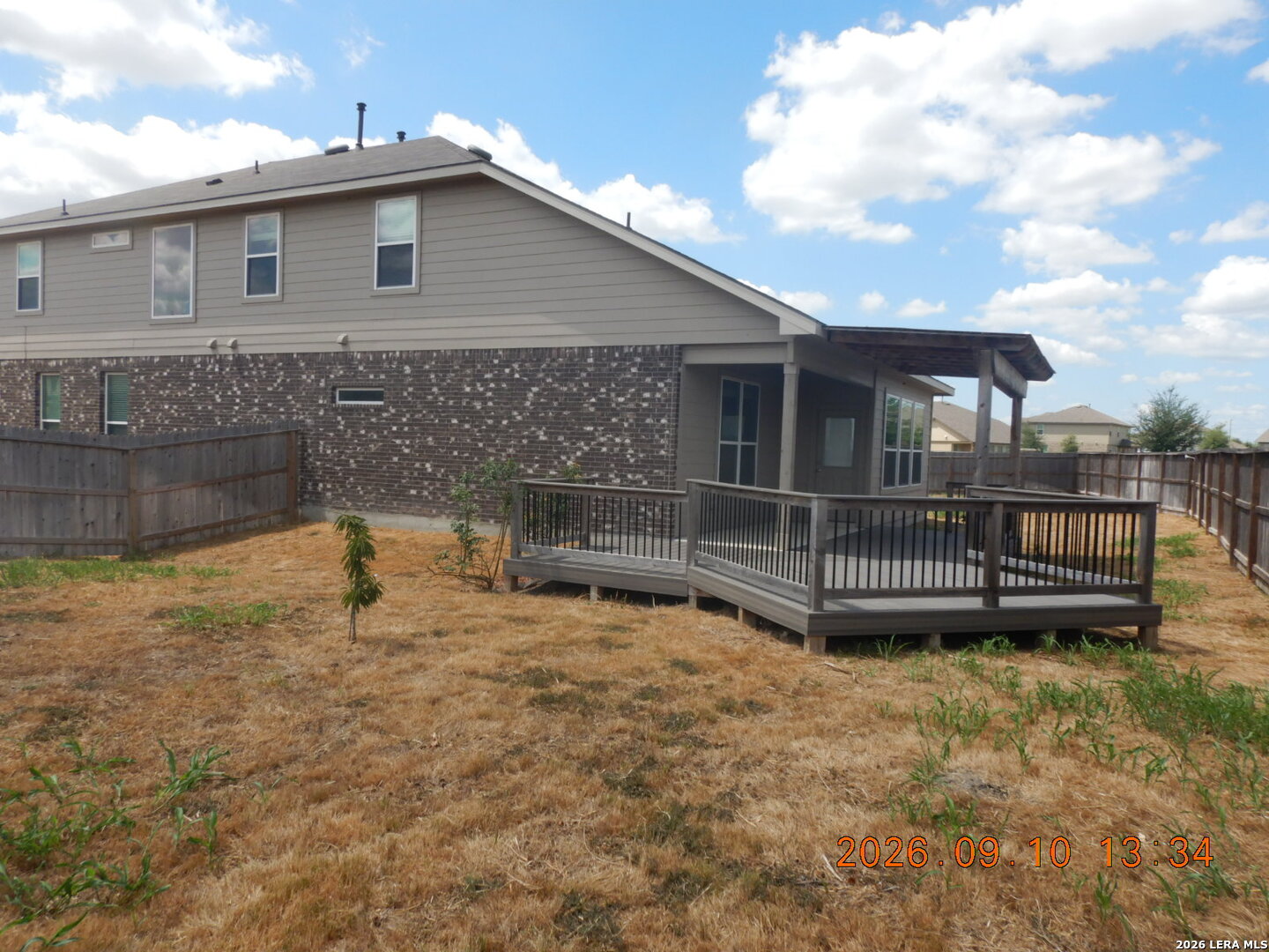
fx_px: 880
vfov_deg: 56.8
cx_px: 634
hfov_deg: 71.6
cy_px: 476
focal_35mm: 24
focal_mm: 4.3
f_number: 4.1
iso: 125
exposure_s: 1/800
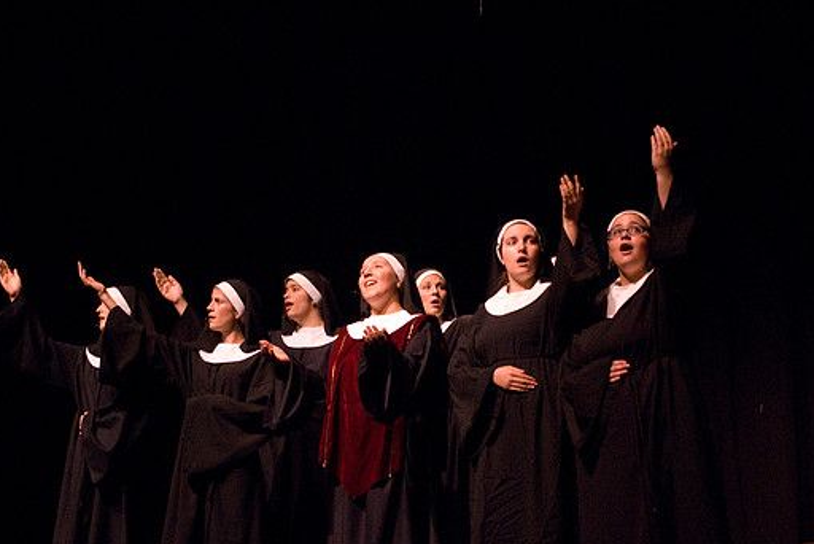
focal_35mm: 68
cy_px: 293
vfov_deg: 20.0
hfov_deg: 29.6
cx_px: 374
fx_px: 1538
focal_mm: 40
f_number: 5.6
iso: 1600
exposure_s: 1/30
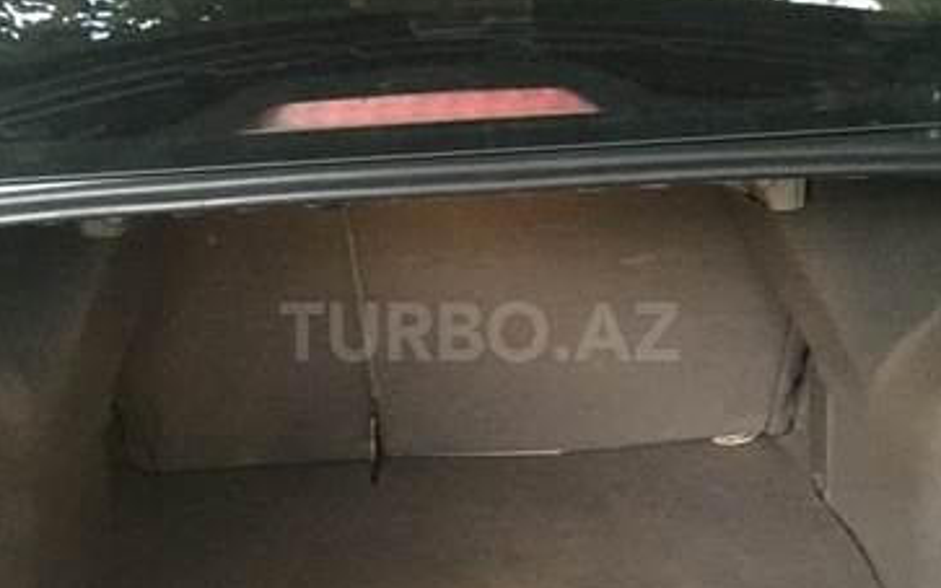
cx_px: 480
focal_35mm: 42
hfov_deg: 47.2
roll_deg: +1.3
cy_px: 332
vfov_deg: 30.5
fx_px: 1077
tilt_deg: -21.3
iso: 1250
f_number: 2.2
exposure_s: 1/17
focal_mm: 4.15
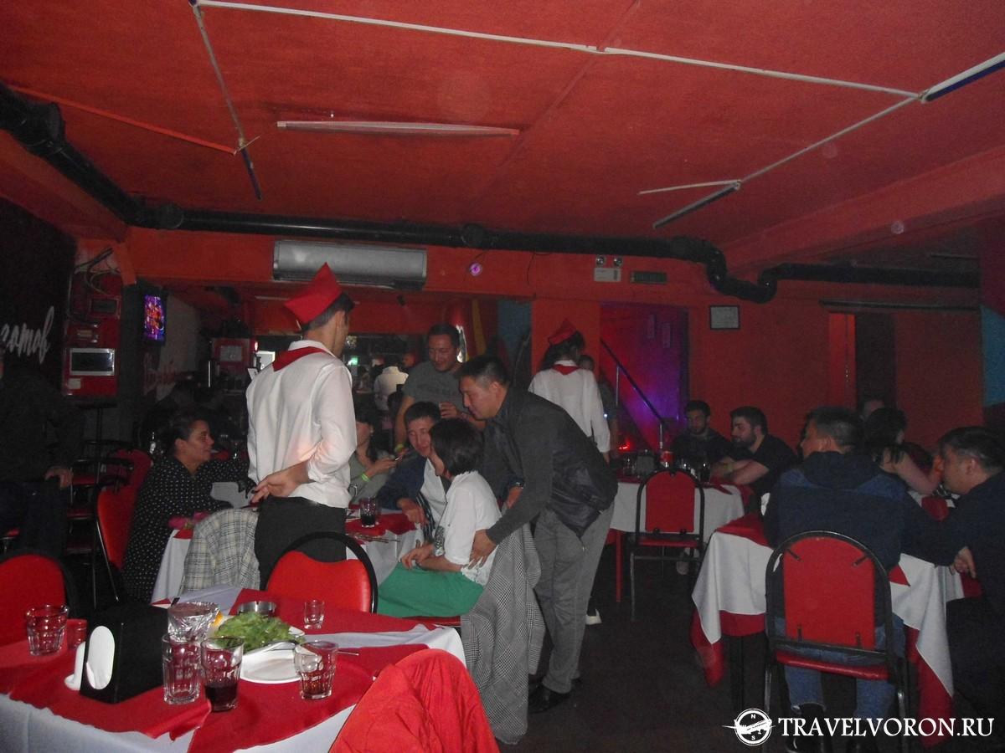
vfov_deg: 53.1
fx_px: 755
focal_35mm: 26
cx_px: 502
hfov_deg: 67.3
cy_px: 376
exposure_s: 1/30
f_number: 2.8
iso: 400
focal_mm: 4.7
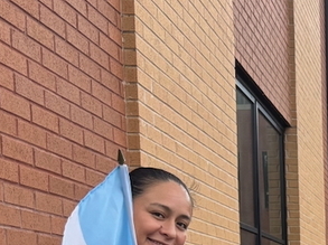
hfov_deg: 19.3
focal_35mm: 91
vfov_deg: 15.0
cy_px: 374
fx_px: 861
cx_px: 466
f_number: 1.6
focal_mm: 5.96
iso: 50
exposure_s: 1/591
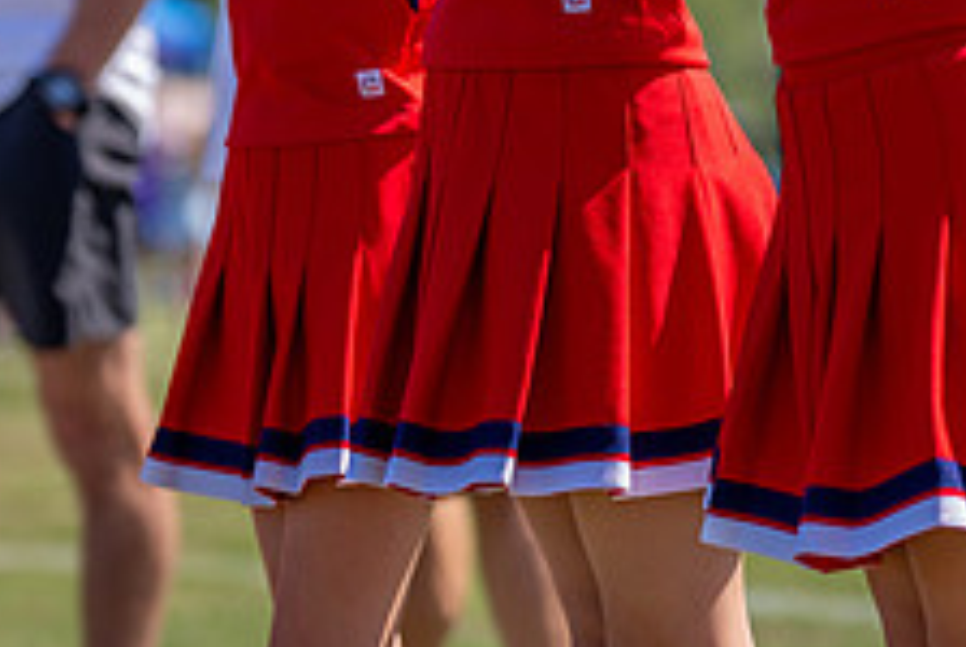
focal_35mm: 330
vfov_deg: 4.2
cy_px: -114
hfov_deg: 6.2
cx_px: 468
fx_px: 8866
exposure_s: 1/1250
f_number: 2.8
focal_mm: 110
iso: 100
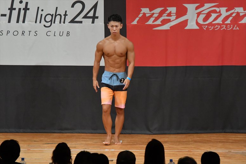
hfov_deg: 7.6
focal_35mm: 270
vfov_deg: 5.1
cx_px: 123
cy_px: 82
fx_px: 1844
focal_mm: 180
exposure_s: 1/400
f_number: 5.6
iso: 6400
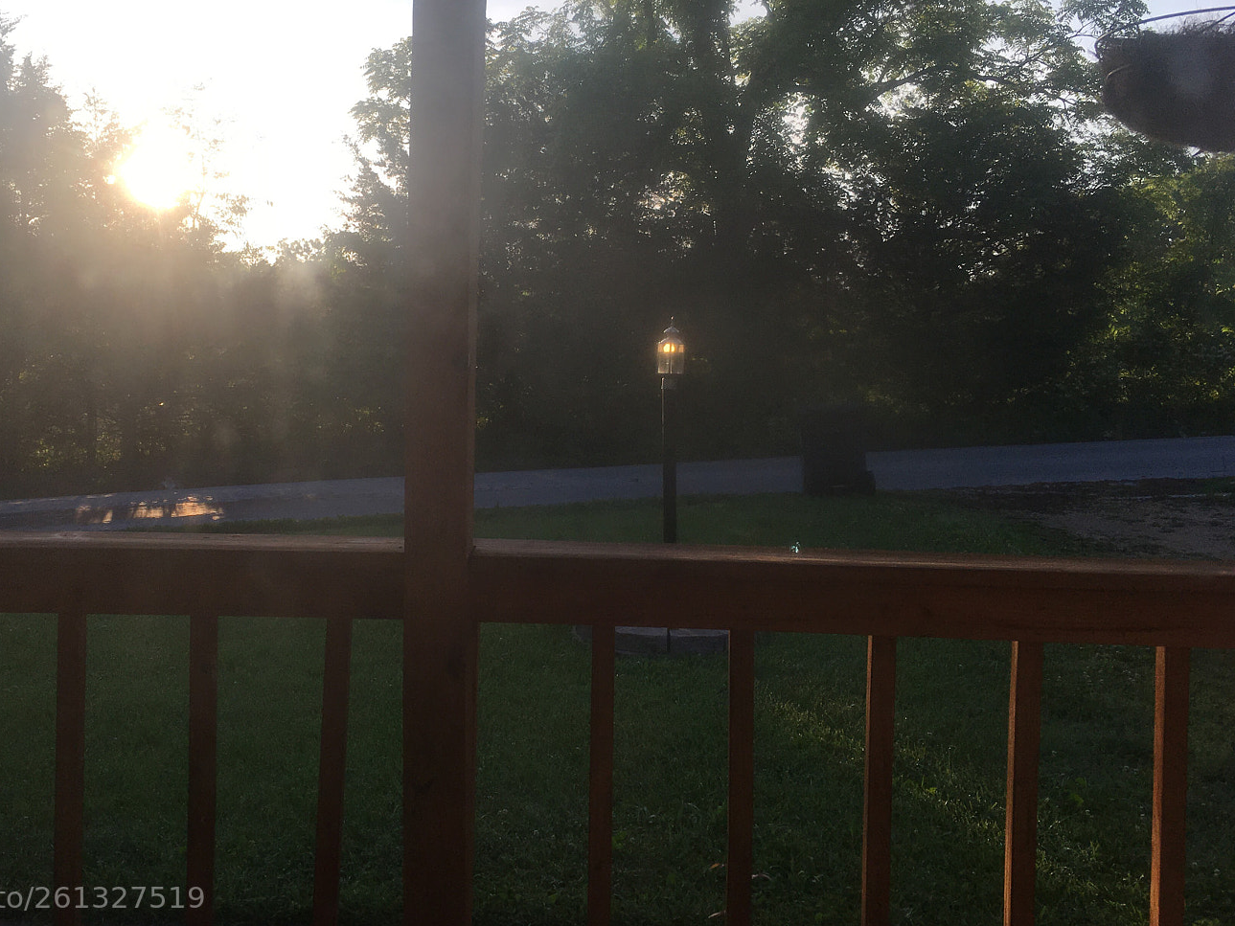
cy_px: 398
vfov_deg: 39.6
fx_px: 1284
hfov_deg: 50.9
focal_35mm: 36
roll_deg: -1.5
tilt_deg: -0.5
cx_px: 469
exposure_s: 1/620
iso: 25
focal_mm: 4.15
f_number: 2.2
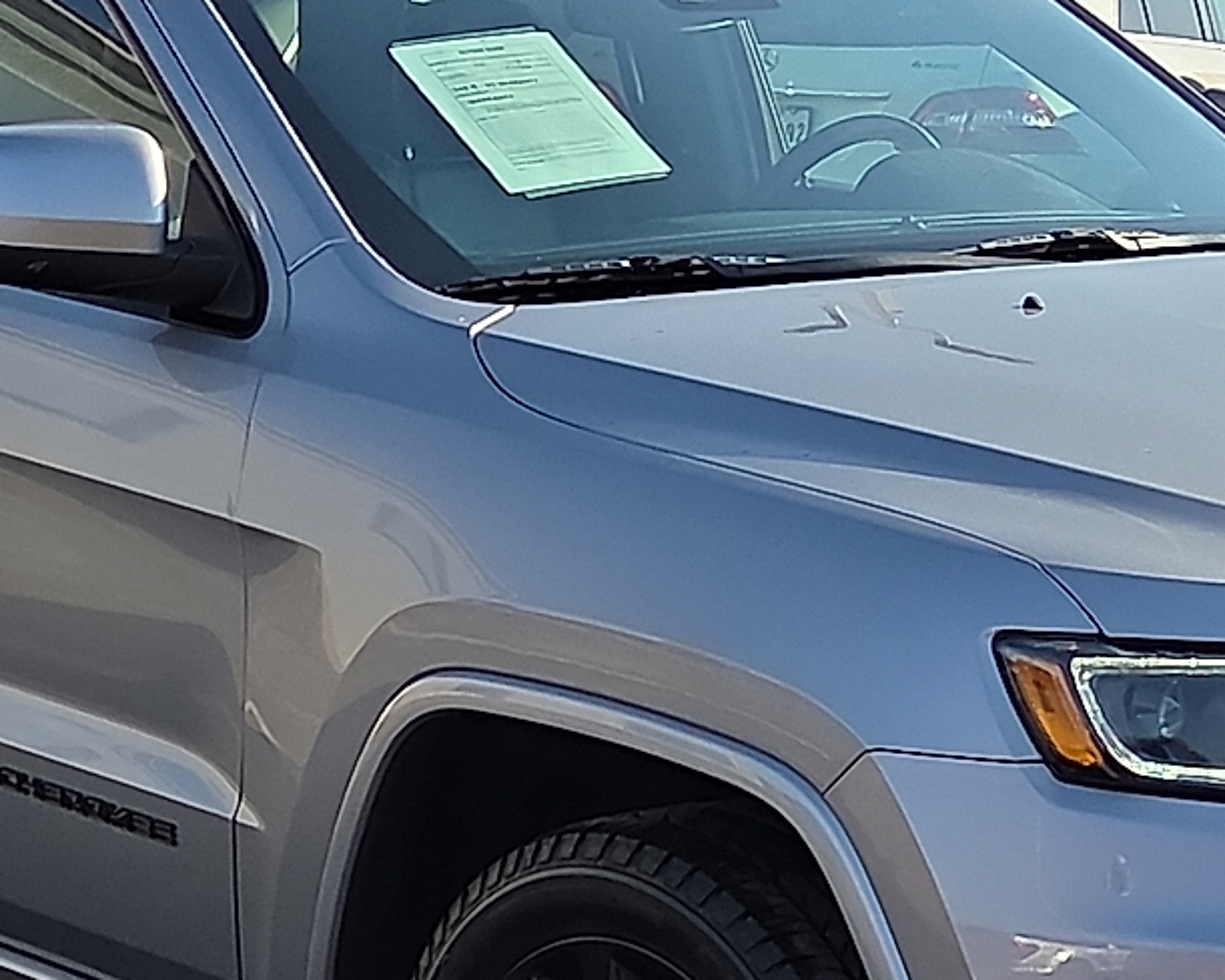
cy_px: 663
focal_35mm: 115
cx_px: 648
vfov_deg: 13.4
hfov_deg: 16.7
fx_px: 4170
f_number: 1.8
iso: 25
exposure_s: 1/1667
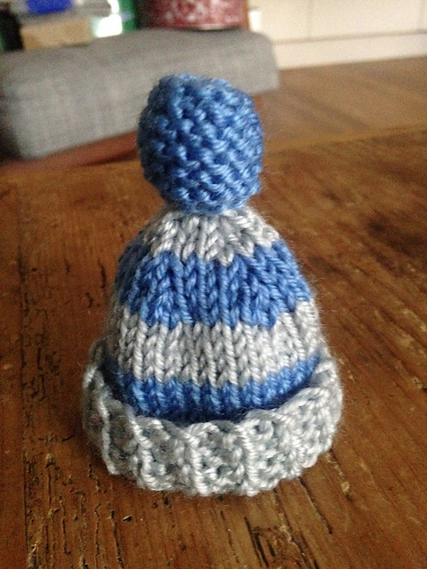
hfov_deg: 42.9
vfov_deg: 55.4
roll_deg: +1.7
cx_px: 214
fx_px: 543
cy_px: 284
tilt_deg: -32.6
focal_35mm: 33
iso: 800
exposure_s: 1/15
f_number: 2.4
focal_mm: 4.12
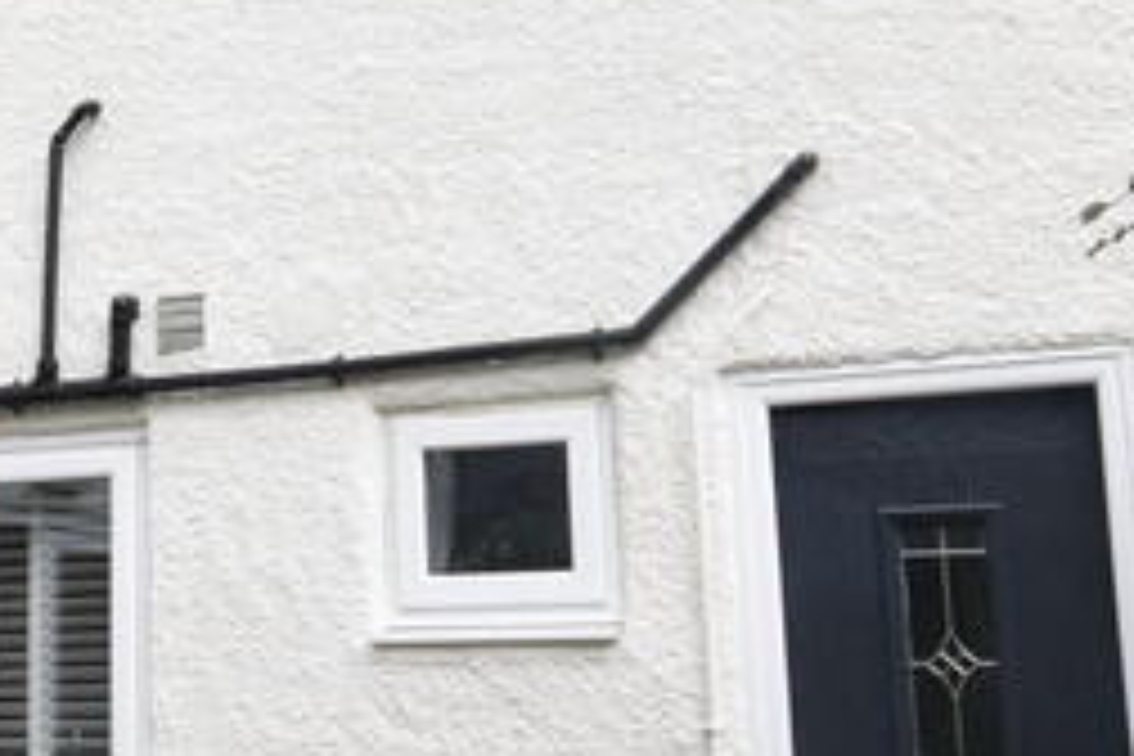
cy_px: 250
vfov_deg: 20.2
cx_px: 158
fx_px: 2111
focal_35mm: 67
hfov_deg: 29.1
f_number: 9
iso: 200
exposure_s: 1/320
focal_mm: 11
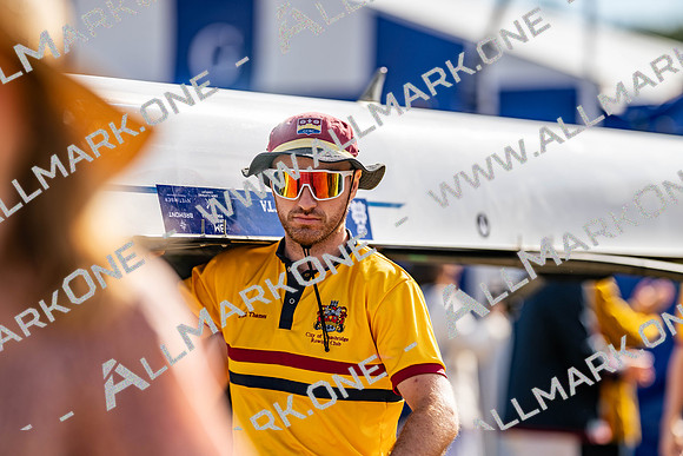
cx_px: 342
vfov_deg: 10.2
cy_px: 228
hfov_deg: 15.2
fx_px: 2562
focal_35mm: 135
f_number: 1.8
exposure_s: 1/3200
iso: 64
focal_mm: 135
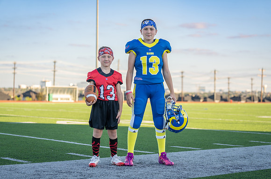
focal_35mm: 74
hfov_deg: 27.3
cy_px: 96
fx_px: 557
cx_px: 143
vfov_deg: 18.2
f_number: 2.8
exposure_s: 1/400
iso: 100
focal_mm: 70
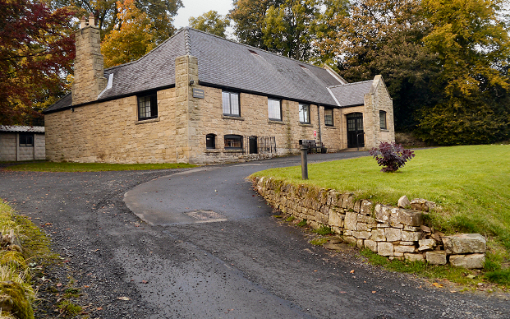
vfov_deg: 36.3
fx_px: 486
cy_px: 148
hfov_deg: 55.3
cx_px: 253
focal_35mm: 35
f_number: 5.6
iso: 400
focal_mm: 16
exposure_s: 1/60
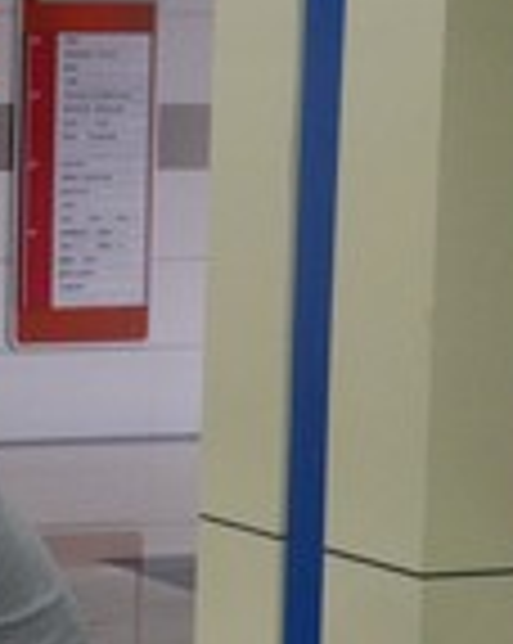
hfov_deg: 10.9
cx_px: -526
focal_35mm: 128
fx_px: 2434
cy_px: 345
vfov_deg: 15.1
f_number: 4
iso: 800
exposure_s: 1/40
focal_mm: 26
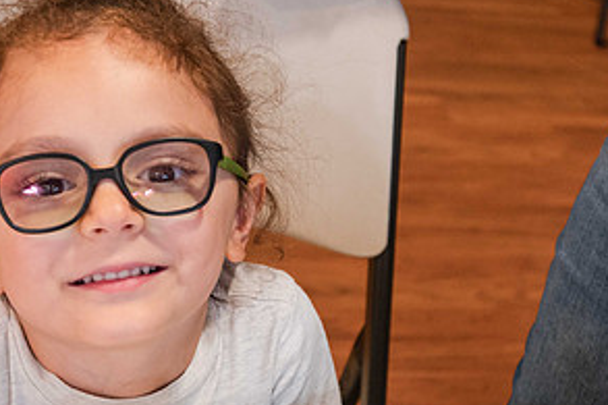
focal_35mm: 63
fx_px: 1063
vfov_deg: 21.5
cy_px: 236
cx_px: 203
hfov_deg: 31.7
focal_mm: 29
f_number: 4
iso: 3200
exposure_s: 1/125
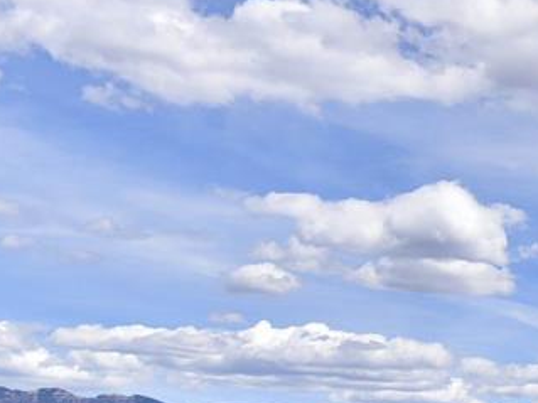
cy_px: 517
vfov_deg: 13.2
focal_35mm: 108
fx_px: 1678
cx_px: 774
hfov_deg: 16.8
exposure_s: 1/4000
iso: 400
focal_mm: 35
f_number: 4.5
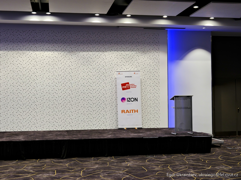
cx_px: 120
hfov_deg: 34.9
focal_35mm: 55
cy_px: 90
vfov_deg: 26.6
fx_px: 383
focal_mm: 70
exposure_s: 1/52
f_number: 5.6
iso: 1250
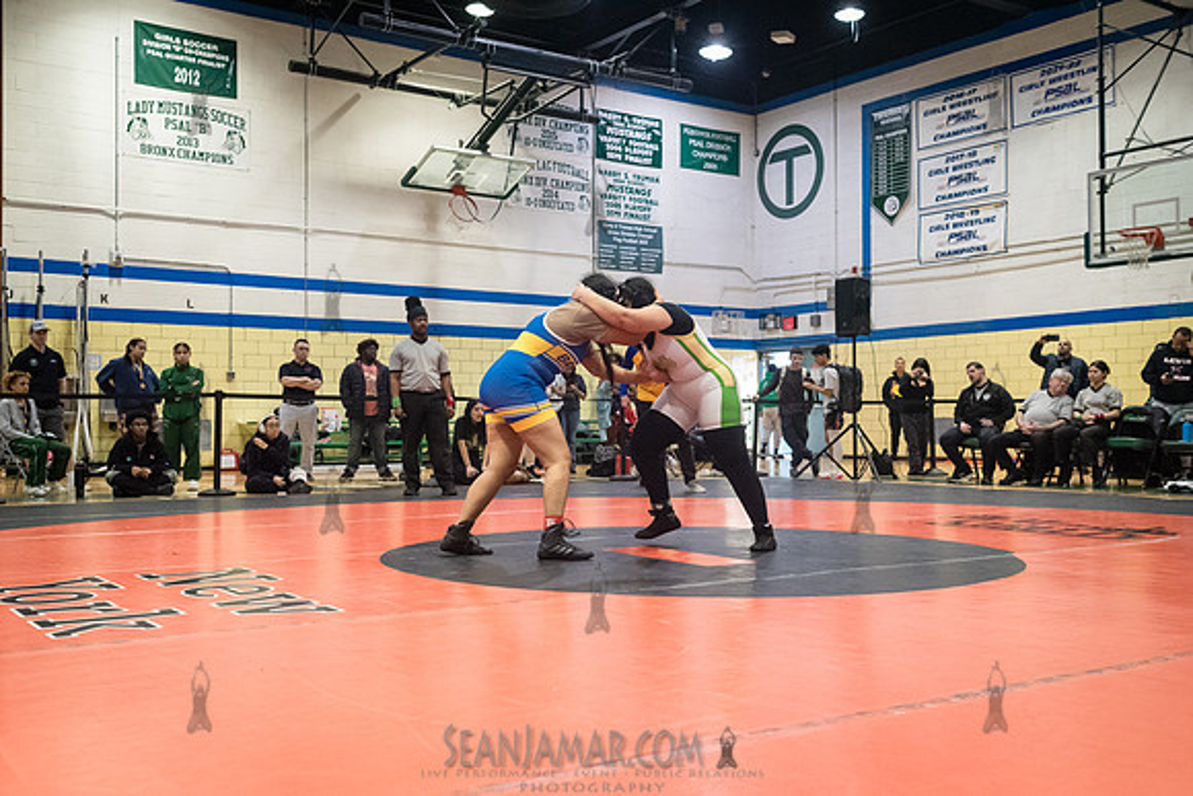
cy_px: 398
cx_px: 596
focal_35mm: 36
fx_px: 1183
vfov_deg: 37.2
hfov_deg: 53.5
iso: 8000
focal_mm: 35
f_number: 4
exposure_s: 1/400
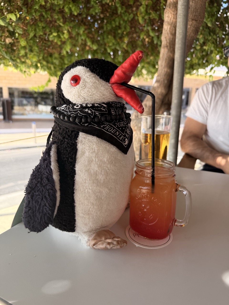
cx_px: 114
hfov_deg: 56.8
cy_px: 152
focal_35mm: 24
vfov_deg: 71.6
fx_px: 212
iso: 100
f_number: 1.78
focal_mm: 6.76
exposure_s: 1/888
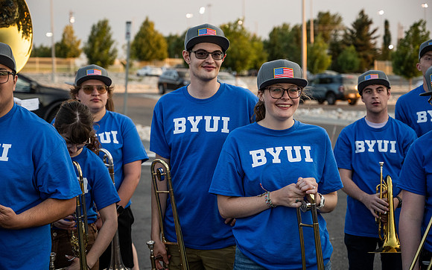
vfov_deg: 18.2
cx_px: 216
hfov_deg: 28.8
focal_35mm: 71
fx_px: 840
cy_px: 126
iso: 1250
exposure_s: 1/640
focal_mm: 70
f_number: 4
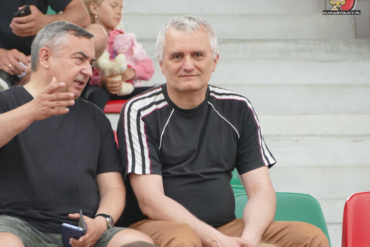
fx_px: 4183
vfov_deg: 3.4
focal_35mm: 407
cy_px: 123
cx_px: 154
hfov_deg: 5.1
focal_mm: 126.36
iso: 250
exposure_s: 1/500
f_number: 4
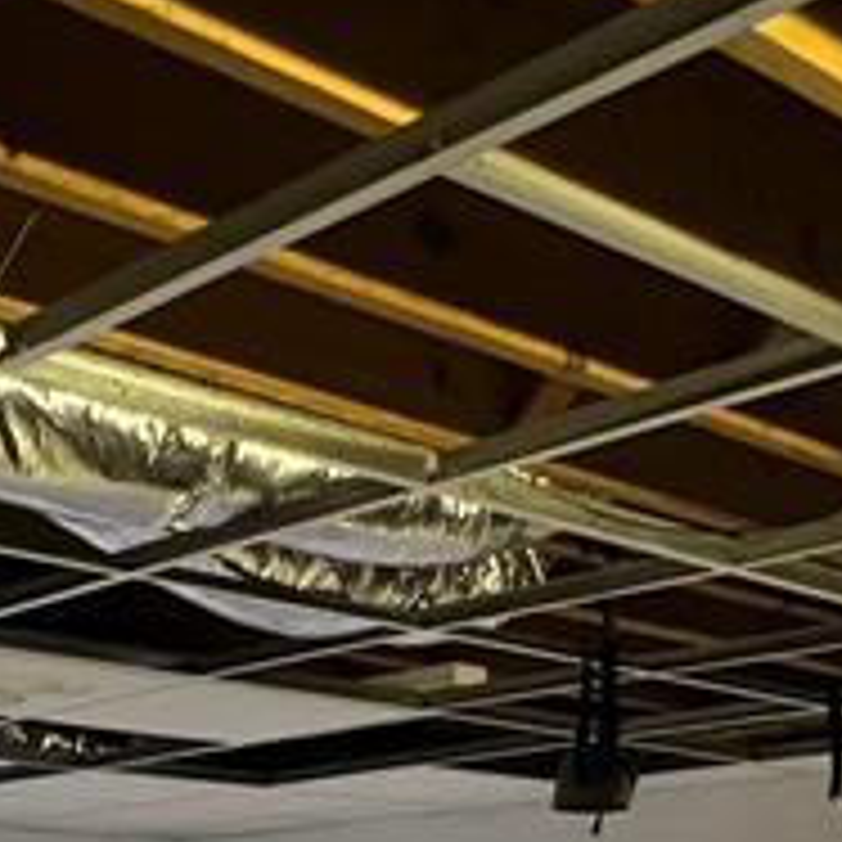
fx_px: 1734
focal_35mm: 63
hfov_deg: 27.1
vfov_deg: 22.7
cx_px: 279
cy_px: 1234
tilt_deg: -8.0
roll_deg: +0.2
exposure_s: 1/60
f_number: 1.8
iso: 400
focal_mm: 1.57
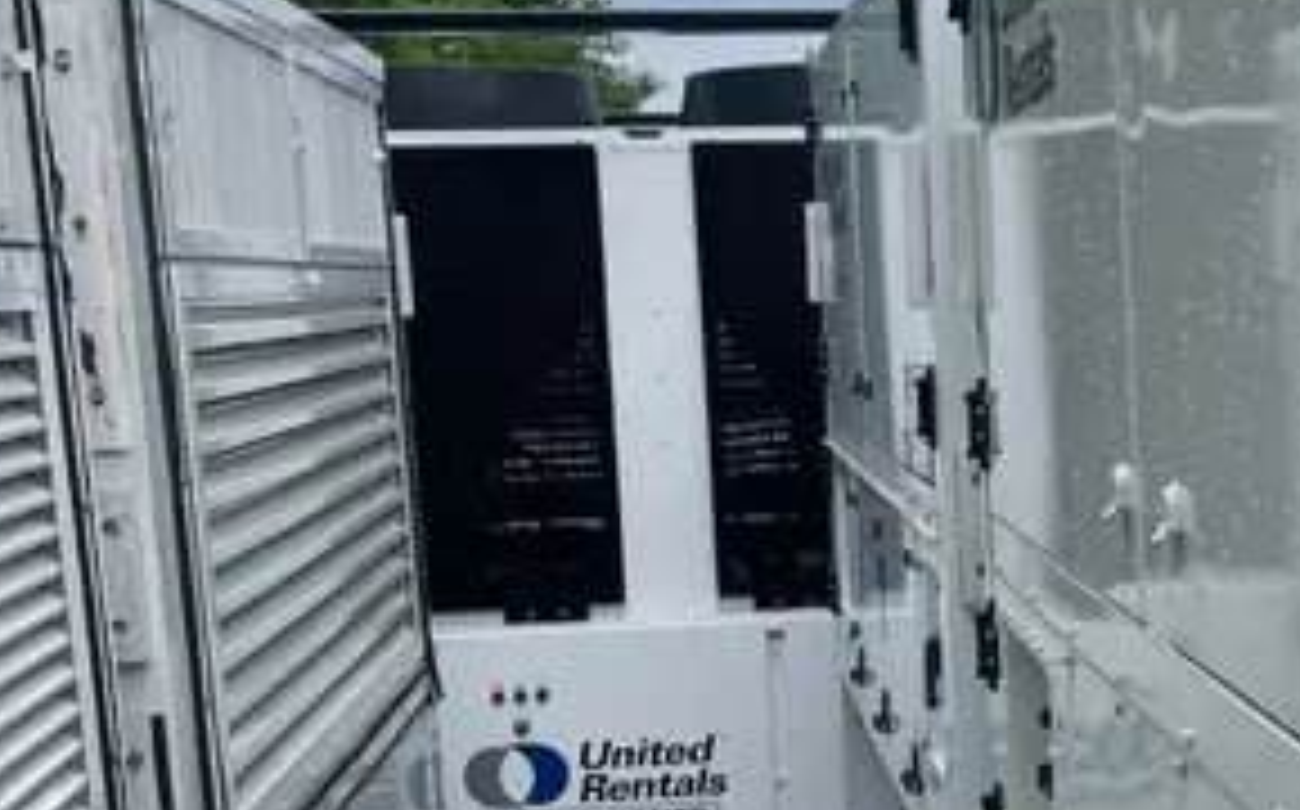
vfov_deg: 18.4
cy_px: 650
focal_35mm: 70
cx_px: 1165
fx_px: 2478
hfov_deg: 28.3
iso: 32
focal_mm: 4.2
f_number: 1.6
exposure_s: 1/3125
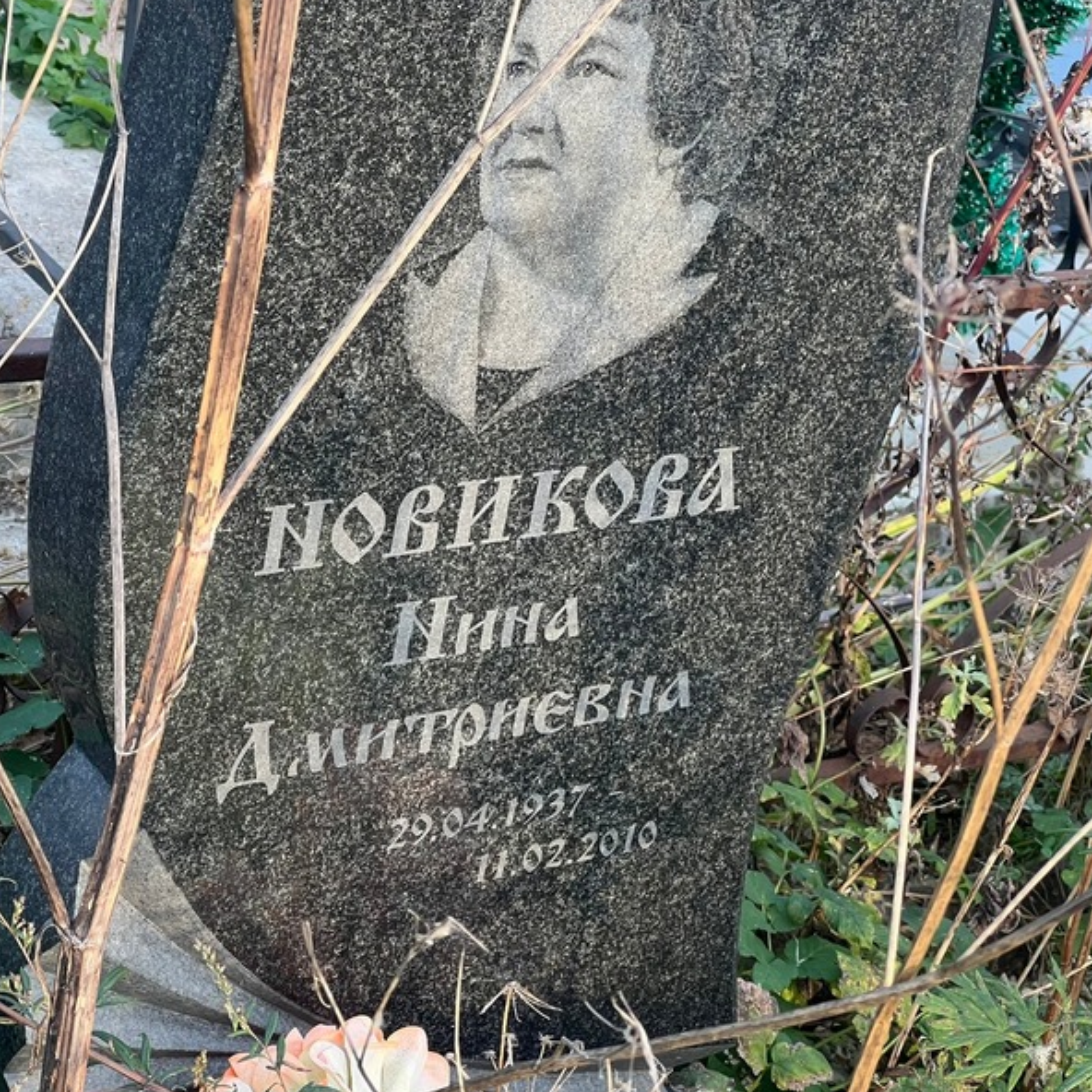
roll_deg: -11.4
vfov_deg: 18.9
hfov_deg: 18.9
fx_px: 3284
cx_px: 677
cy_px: 548
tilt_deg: -26.1
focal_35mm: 92
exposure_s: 1/99
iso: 64
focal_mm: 9
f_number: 2.8
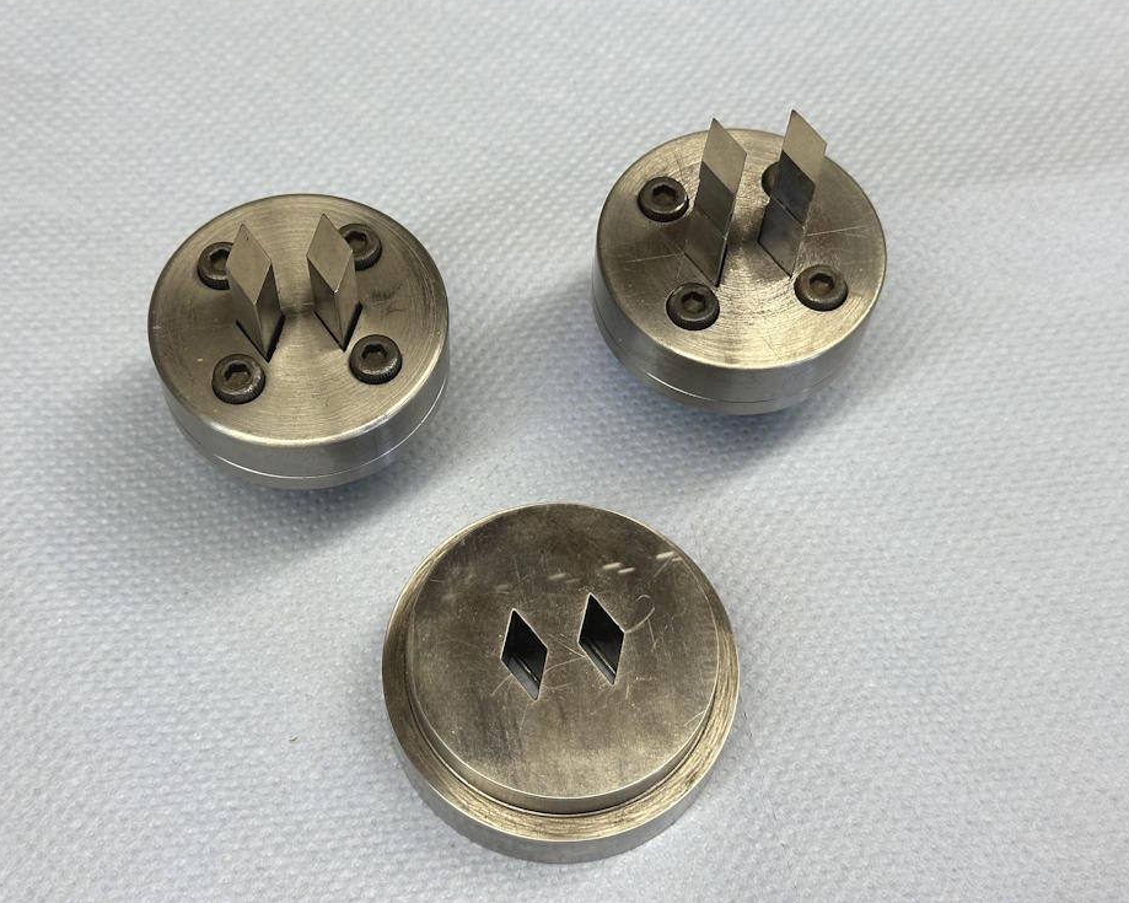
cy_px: 445
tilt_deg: -61.9
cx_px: 532
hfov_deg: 36.6
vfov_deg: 29.7
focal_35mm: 51
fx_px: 1704
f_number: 1.78
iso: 64
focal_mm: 6.86
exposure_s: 1/100
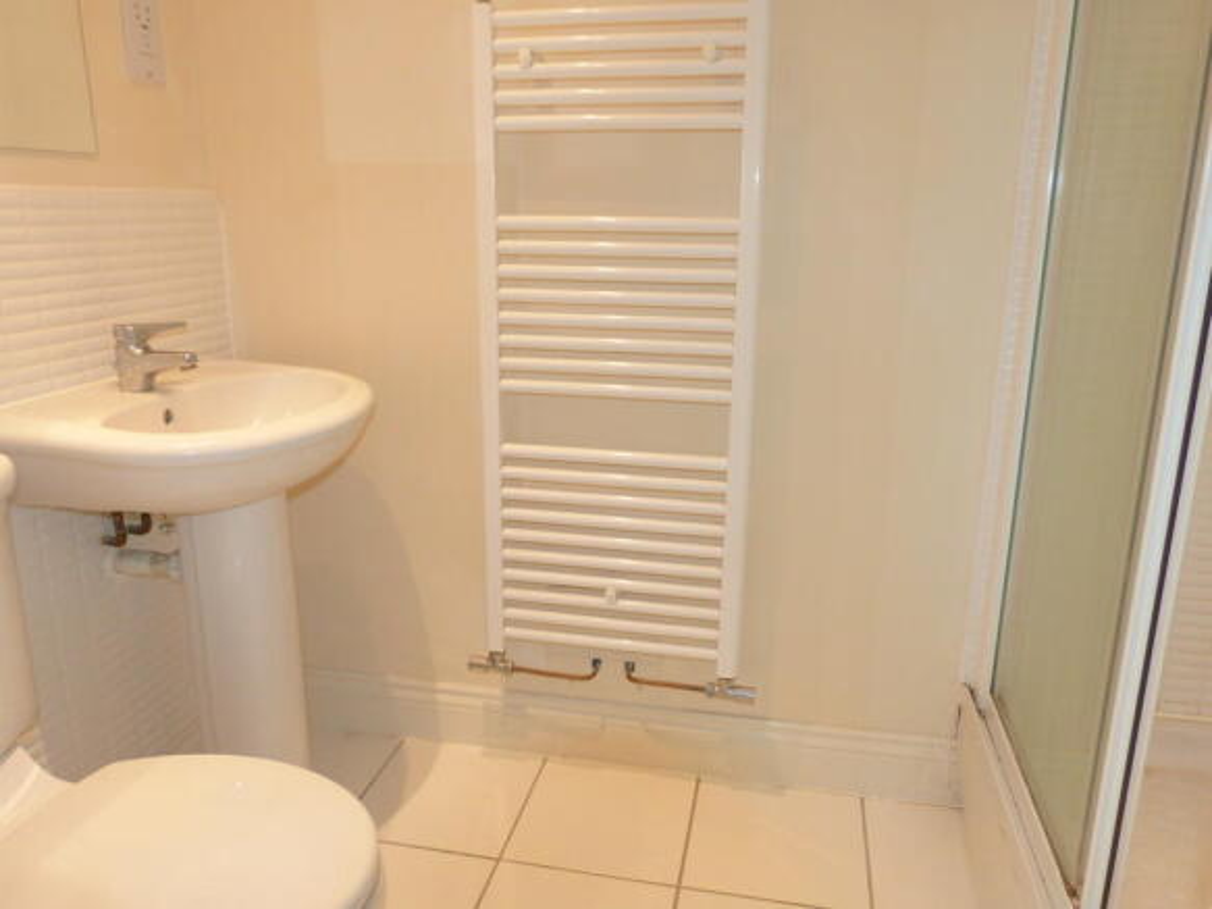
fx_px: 875
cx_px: 606
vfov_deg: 54.9
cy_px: 454
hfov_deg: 69.4
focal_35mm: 25
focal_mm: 4.5
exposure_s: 1/15
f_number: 2.8
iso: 100
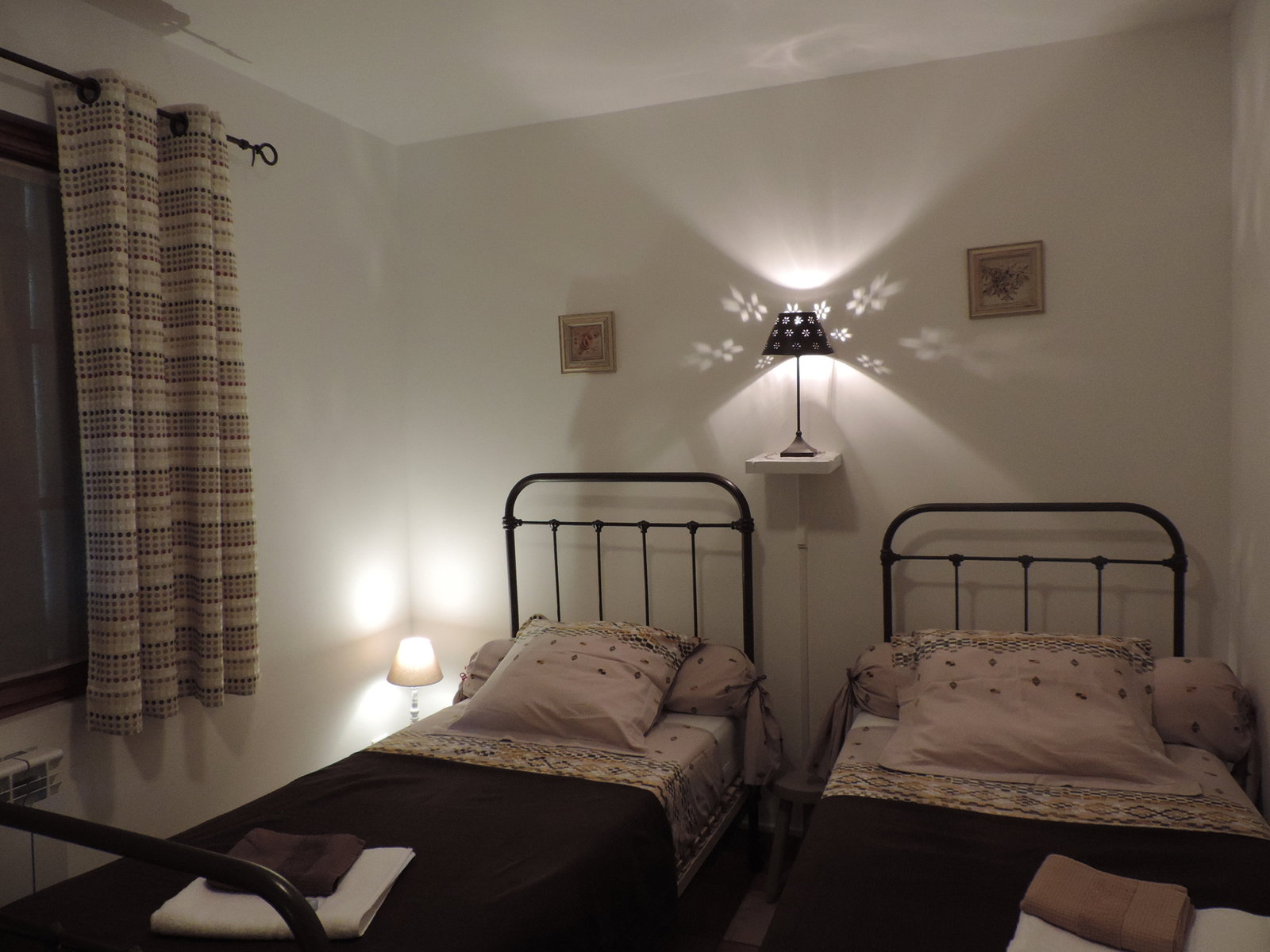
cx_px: 635
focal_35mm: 24
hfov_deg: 71.6
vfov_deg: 56.8
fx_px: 881
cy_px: 476
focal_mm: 4.3
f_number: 3
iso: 400
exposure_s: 1/30
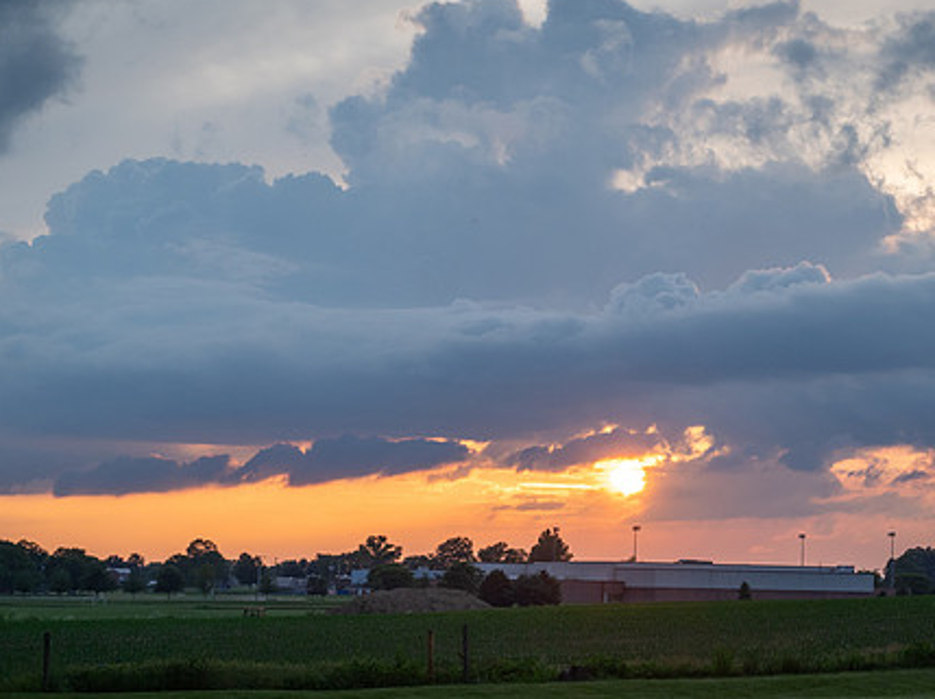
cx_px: 1113
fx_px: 3454
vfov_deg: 11.5
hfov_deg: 14.9
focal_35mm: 128
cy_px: 508
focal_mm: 50
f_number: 6.3
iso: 100
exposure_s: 1/200
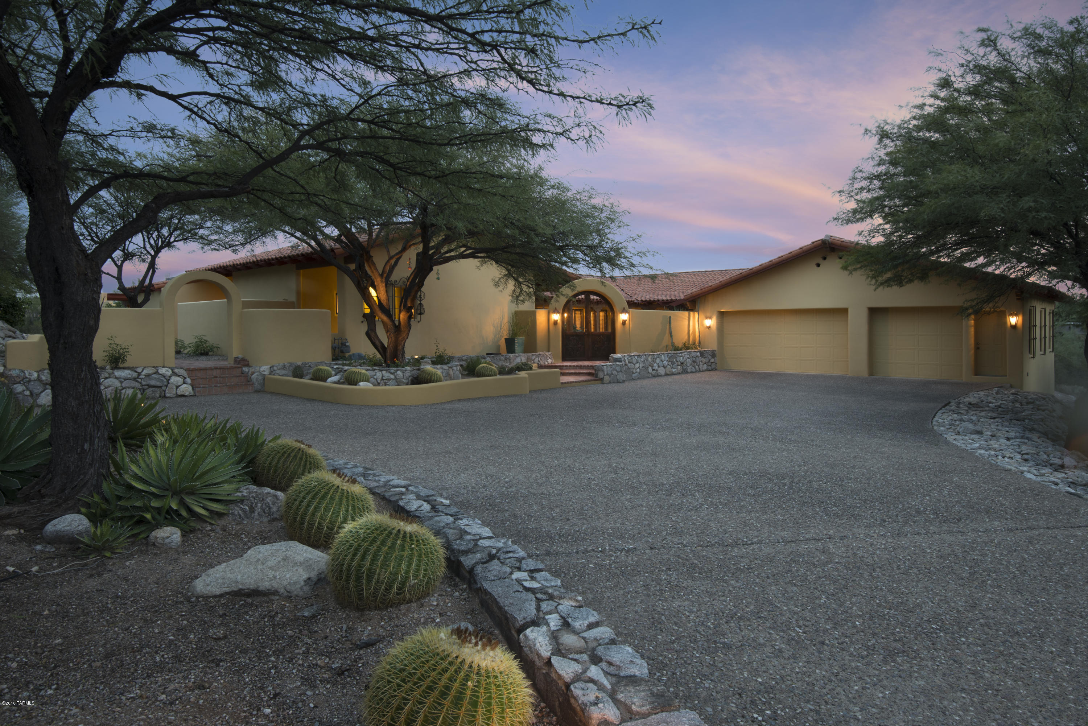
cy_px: 363
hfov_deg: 84.0
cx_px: 544
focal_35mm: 20
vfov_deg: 62.0
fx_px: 605
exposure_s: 3
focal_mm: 20
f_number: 11
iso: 400
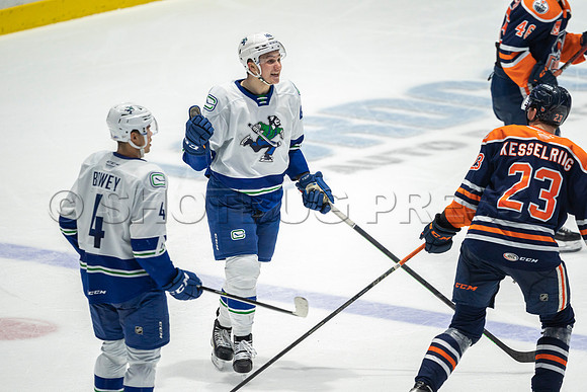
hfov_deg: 3.4
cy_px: 196
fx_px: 9785
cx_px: 294
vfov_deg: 2.3
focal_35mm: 600
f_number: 4
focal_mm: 600
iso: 1600
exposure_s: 1/640
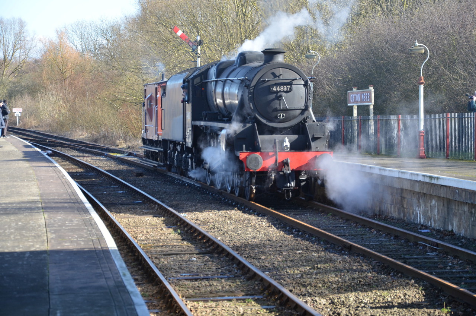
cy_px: 158
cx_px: 238
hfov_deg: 16.1
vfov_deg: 10.7
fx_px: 1682
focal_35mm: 128
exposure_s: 1/200
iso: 200
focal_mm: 85
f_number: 7.1
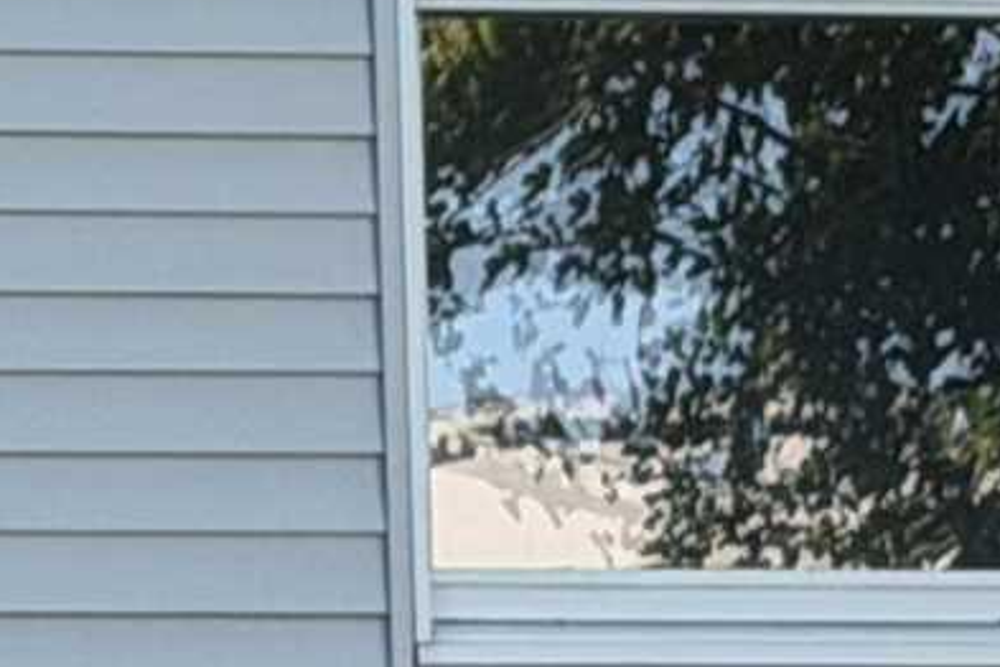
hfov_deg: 5.2
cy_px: 122
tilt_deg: +5.4
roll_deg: +0.9
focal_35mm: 390
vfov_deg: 3.5
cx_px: -1069
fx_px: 10832
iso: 80
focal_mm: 6.76
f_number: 1.78
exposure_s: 1/1307
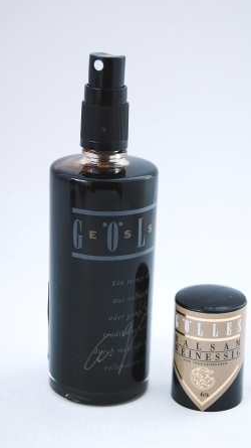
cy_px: 223
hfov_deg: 15.3
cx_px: 132
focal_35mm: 79
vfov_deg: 26.9
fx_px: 936
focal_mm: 50
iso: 400
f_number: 5.6
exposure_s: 1/80
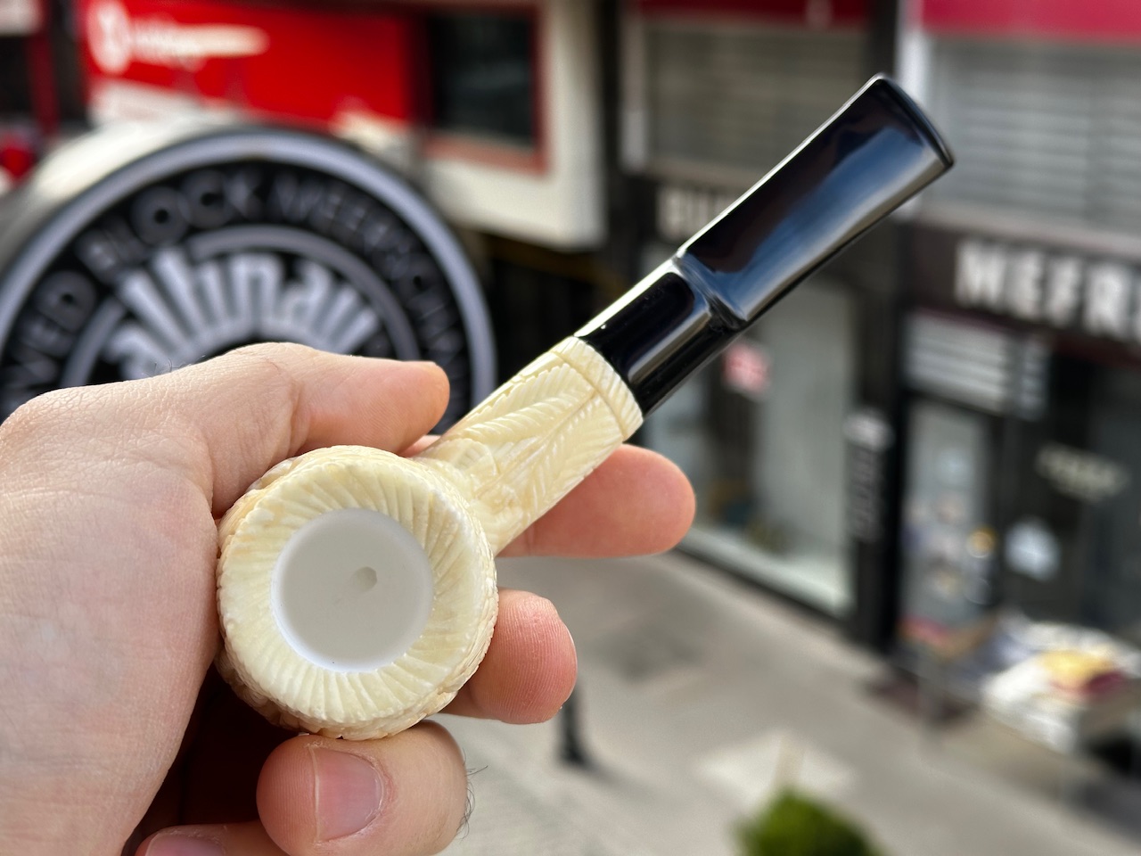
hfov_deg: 39.7
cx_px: 570
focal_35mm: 48
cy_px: 428
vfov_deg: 30.3
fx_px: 1582
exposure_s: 1/450
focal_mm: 6.86
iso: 64
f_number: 1.78
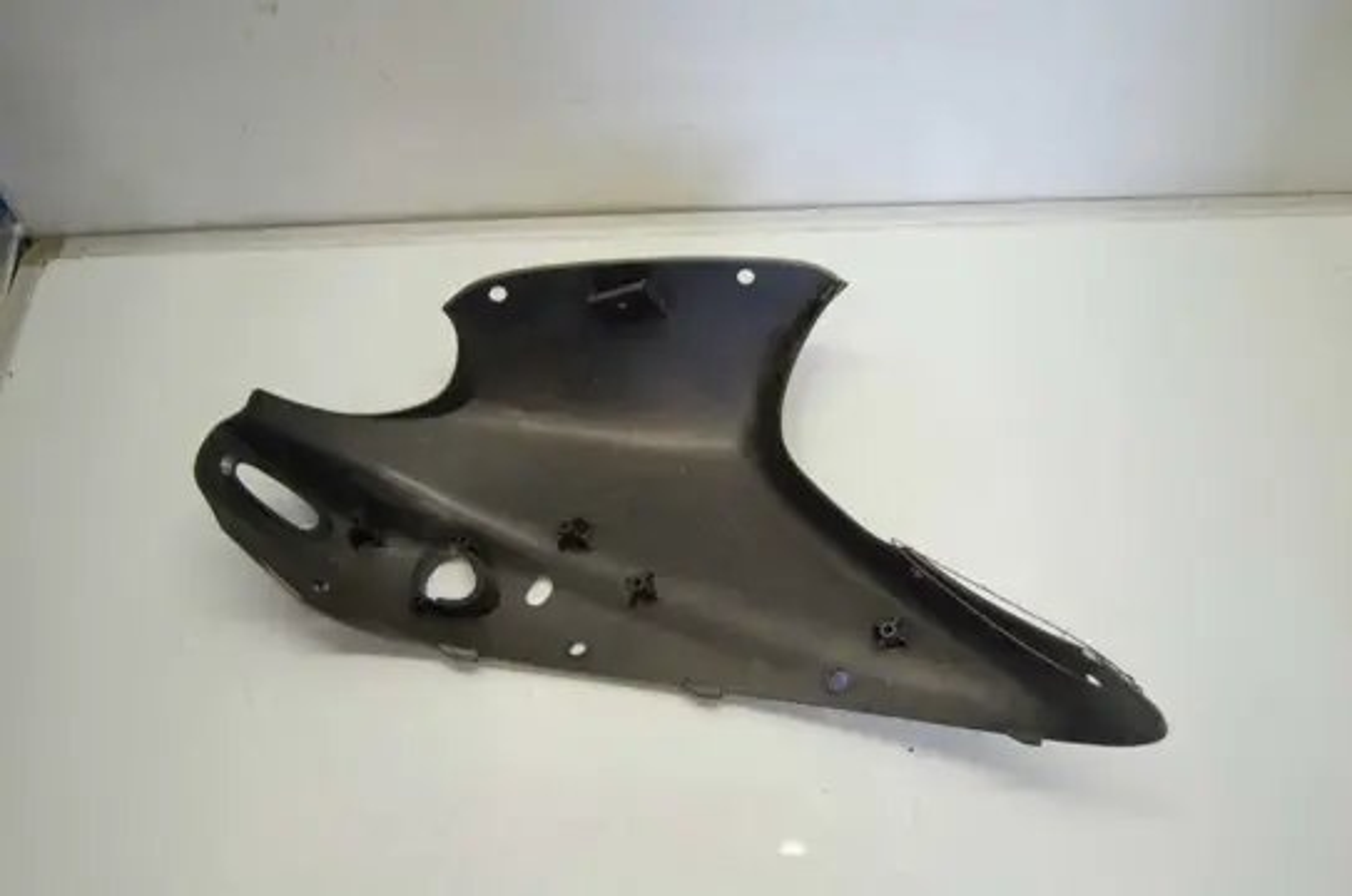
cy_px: 448
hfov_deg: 55.2
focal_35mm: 34
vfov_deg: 38.2
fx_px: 1293
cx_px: 676
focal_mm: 23
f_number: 3.8
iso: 400
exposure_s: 1/60
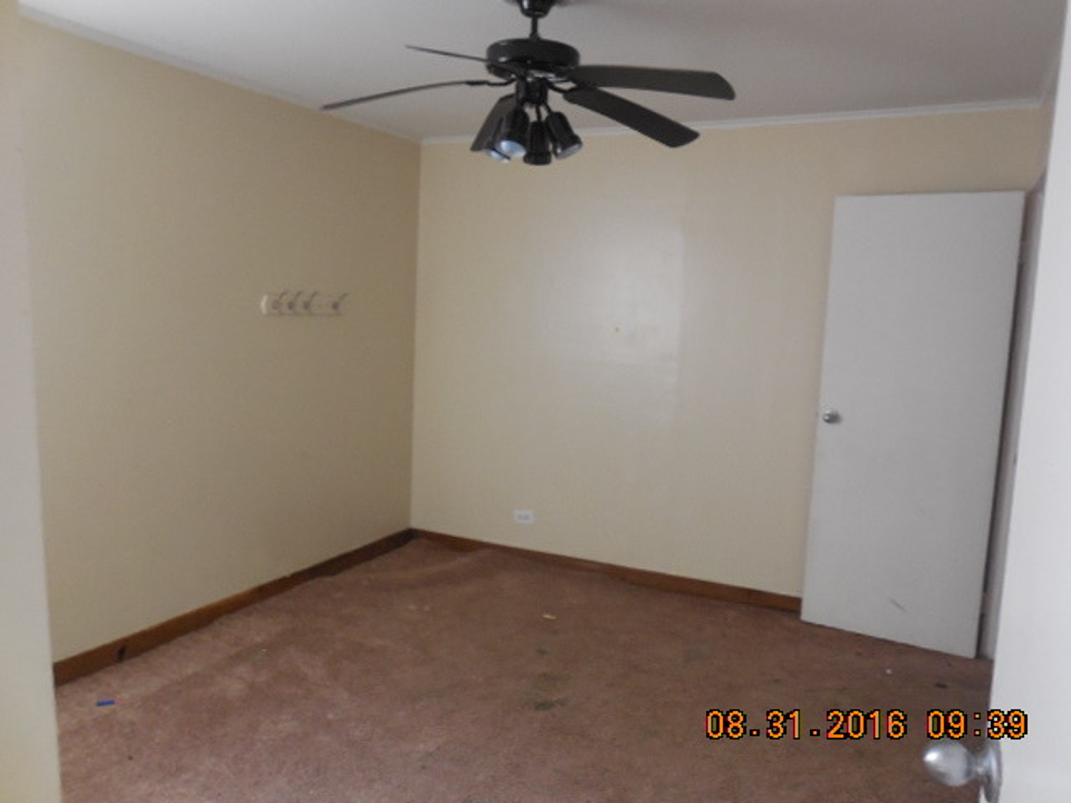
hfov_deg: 67.3
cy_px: 402
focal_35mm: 26
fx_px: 804
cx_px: 536
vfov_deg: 53.1
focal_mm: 4.6
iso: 400
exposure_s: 1/10
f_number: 3.5
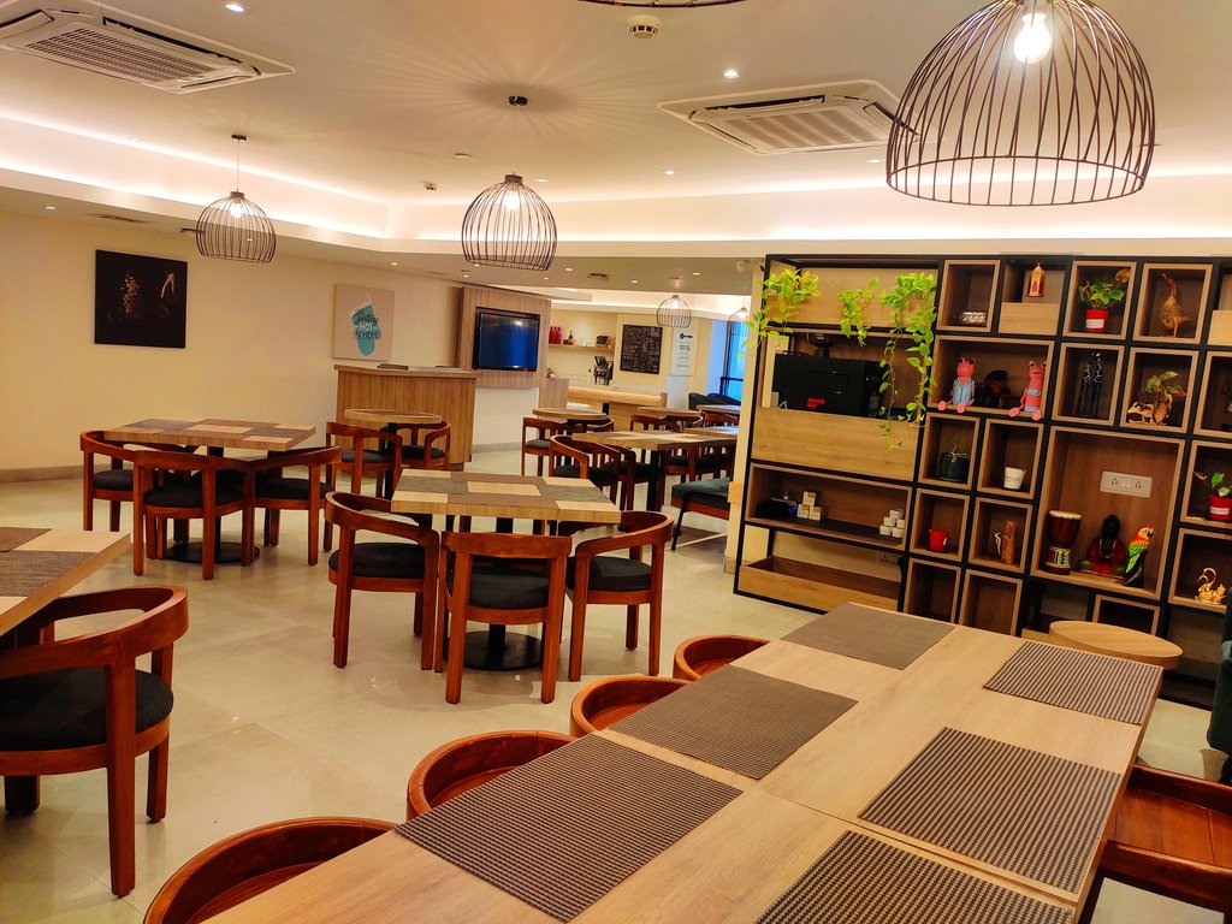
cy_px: 462
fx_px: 890
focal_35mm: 25
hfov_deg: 69.4
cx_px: 616
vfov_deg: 54.9
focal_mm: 4.74
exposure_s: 1/50
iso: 121
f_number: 1.79
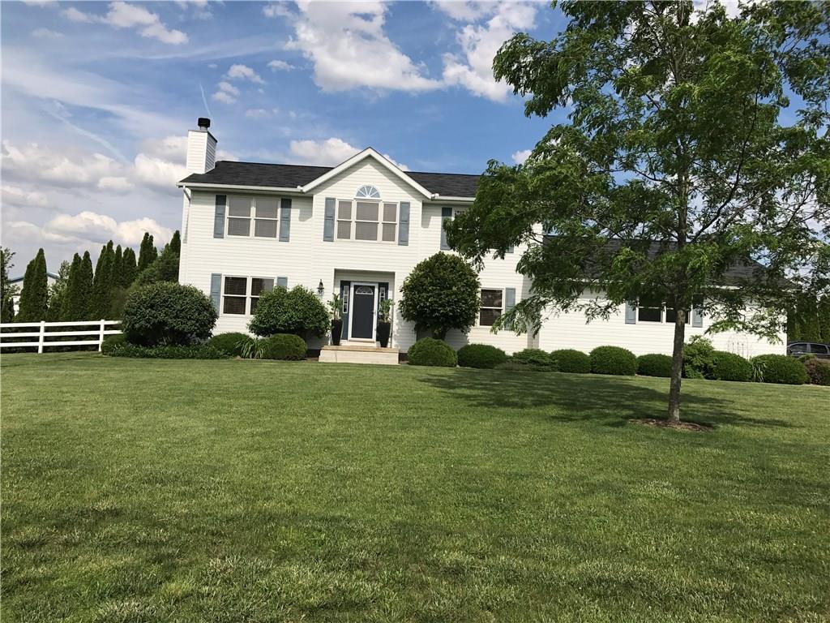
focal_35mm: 28
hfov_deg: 63.4
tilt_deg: +3.7
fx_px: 671
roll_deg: -2.2
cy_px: 312
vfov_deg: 49.7
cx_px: 415
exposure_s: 1/4000
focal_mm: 3.99
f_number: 1.8
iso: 20
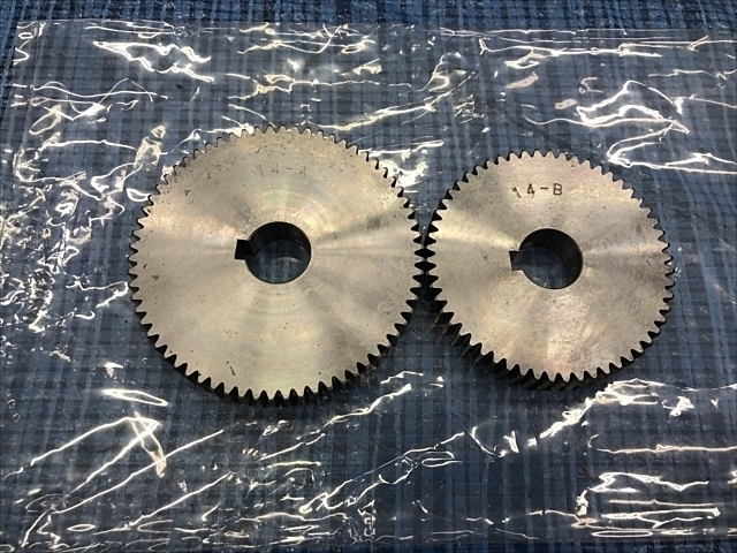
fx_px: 596
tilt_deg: -72.7
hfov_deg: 63.4
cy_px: 276
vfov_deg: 49.7
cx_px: 368
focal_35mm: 28
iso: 25
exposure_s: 1/30
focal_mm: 3.99
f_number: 1.8
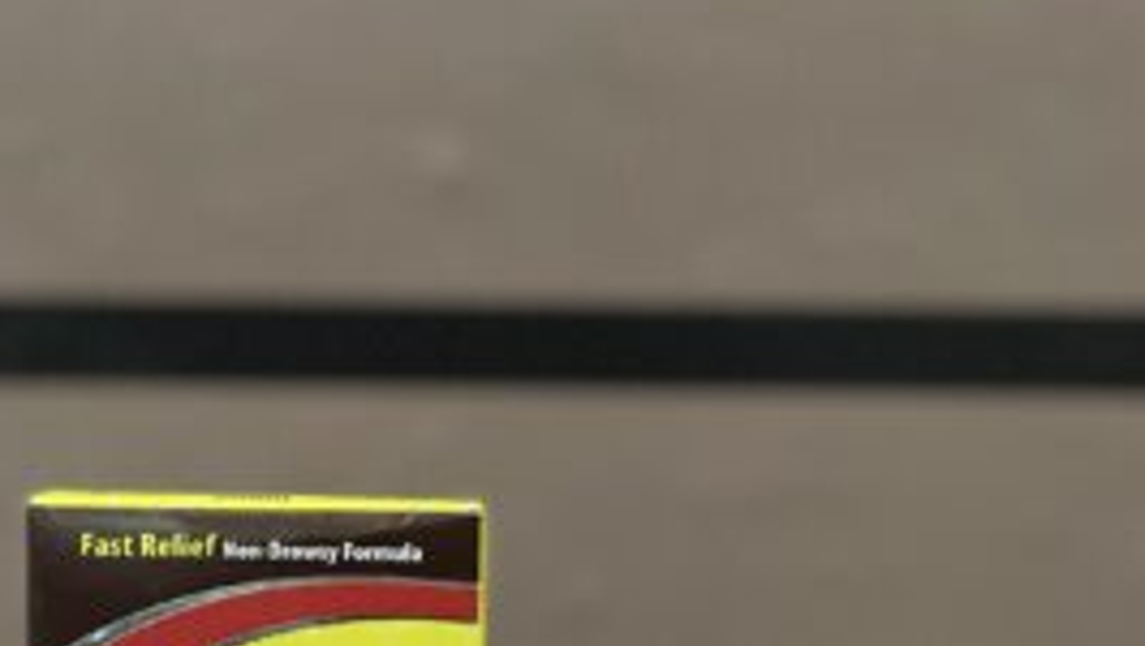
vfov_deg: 6.4
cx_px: 211
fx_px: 5742
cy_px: 637
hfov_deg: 11.3
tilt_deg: +2.7
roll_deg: +0.1
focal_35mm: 189
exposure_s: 1/33
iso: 320
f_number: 2.8
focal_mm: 9
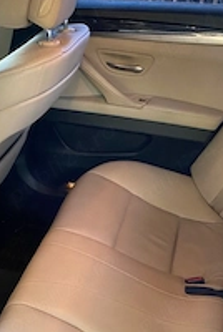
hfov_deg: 25.1
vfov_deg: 34.3
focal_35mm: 54
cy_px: 314
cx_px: 95
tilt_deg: -39.0
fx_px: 500
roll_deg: -0.8
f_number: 1.8
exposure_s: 1/57
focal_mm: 4.25
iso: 500
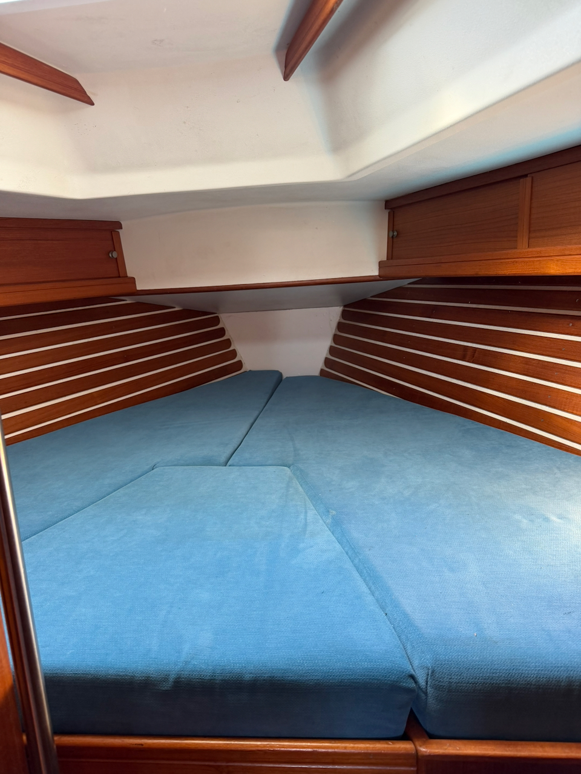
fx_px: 537
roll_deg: +3.3
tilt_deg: -11.5
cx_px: 290
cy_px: 387
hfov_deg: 56.8
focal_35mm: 24
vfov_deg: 71.6
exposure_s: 1/78
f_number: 1.78
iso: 200
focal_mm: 6.76
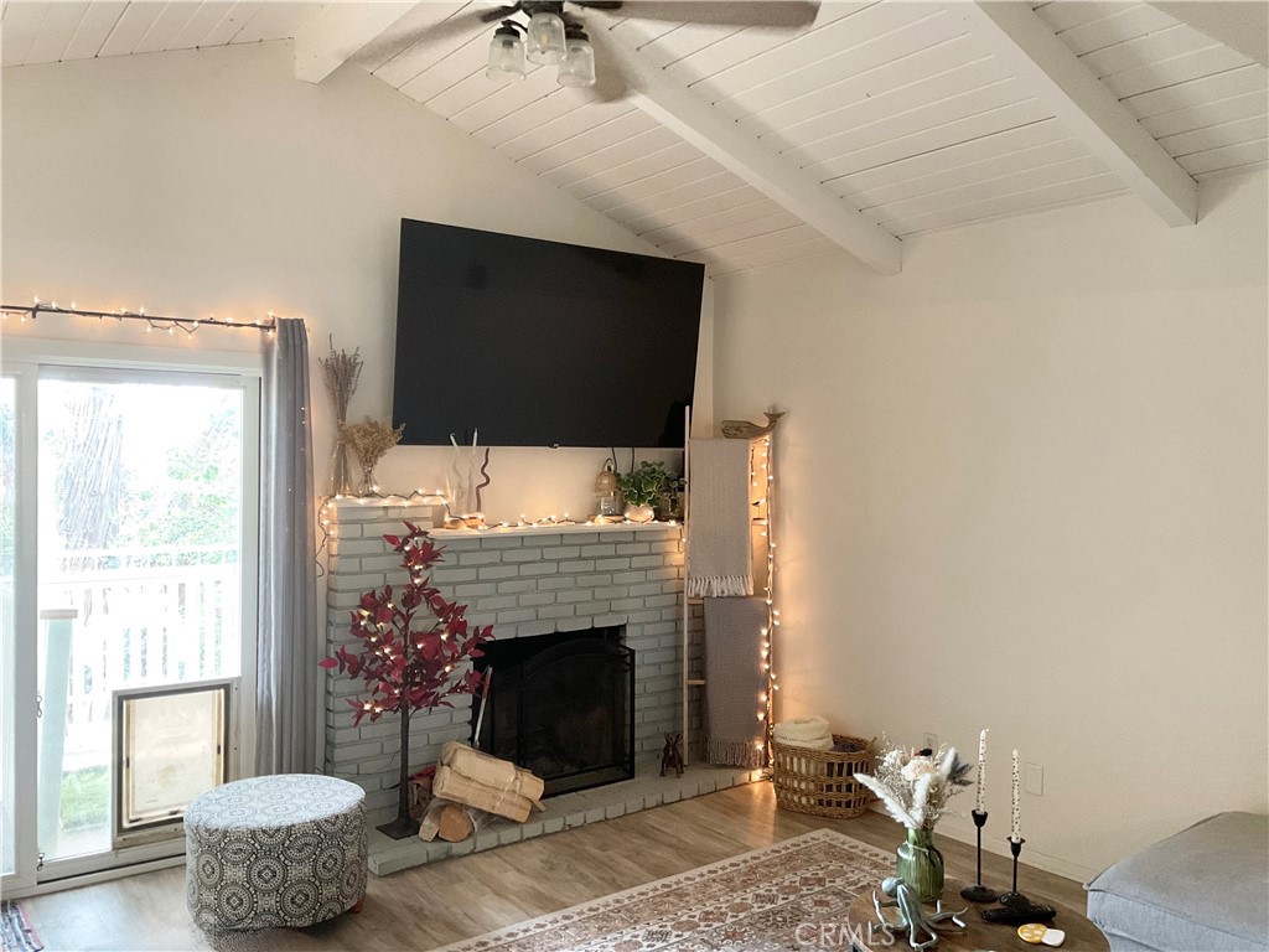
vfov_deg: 48.2
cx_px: 634
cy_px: 476
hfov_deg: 61.7
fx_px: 1063
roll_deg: -1.4
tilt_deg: -2.1
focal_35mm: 29
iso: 200
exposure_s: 1/60
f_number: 1.8
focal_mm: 3
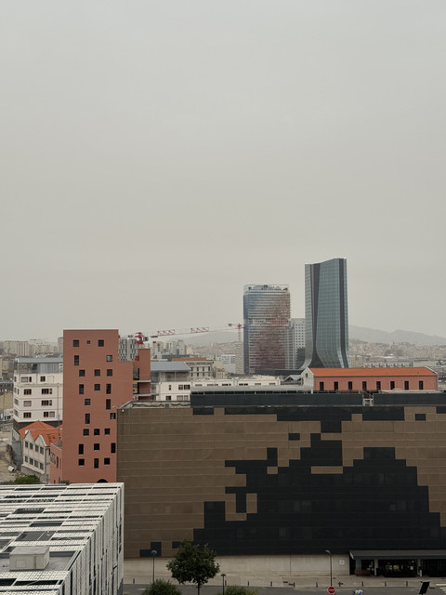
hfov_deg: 30.3
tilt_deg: +3.5
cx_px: 223
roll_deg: +0.1
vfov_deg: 39.7
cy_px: 298
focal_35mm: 48
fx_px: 825
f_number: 1.78
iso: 64
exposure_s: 1/1114
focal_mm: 6.76
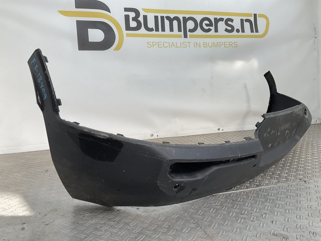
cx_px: 160
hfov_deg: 61.7
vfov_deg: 48.2
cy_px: 120
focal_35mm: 29
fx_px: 269
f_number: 1.8
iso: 16
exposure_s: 1/209
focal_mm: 3
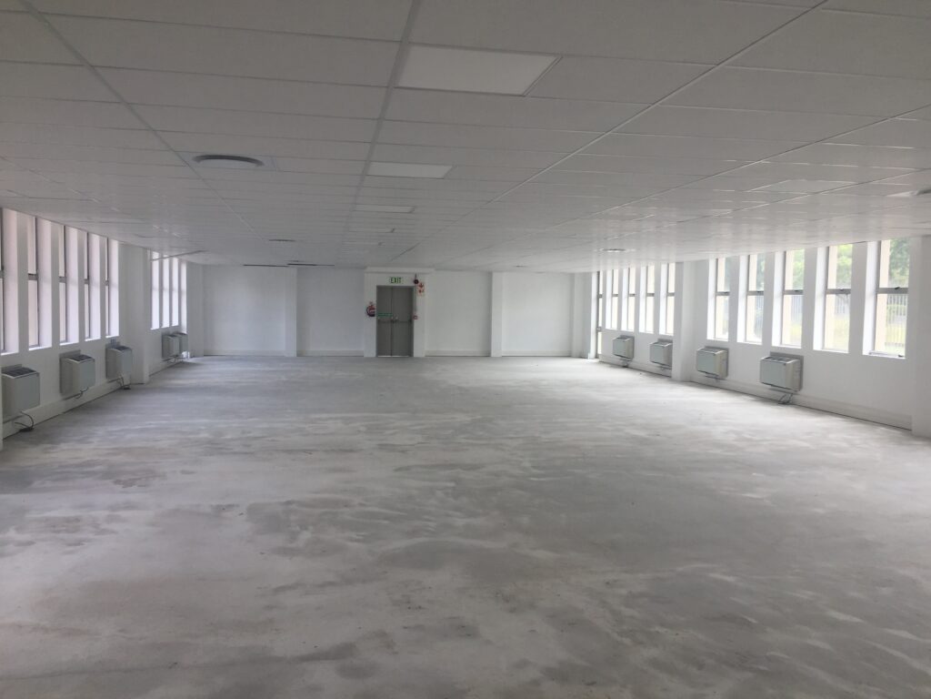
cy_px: 350
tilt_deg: -4.0
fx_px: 780
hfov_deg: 61.7
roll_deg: -1.3
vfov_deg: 48.2
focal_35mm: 29
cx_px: 466
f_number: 2.2
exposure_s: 1/264
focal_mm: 4.15
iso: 32
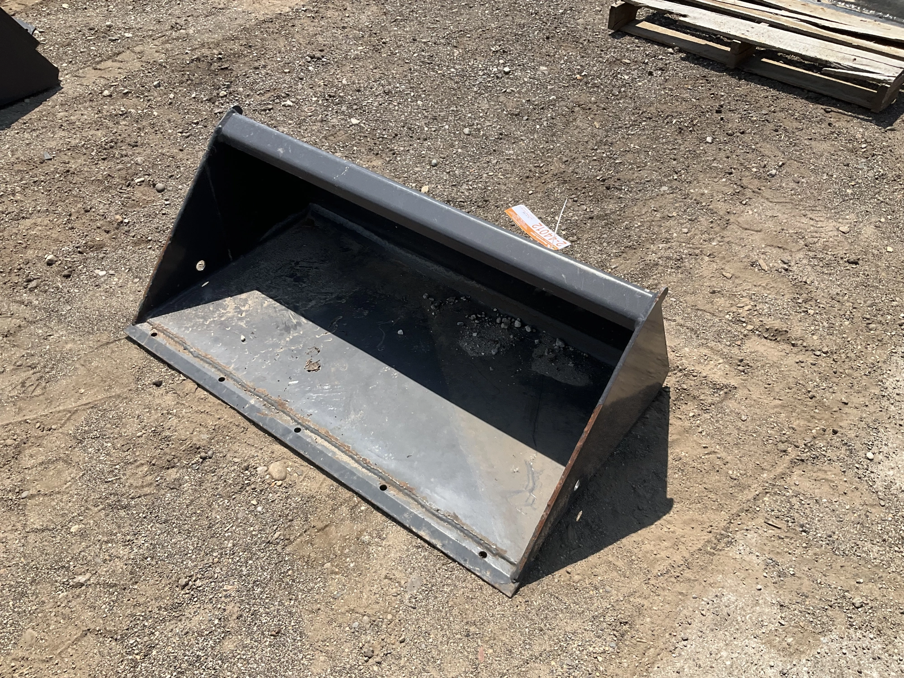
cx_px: 452
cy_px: 339
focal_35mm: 29
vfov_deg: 48.2
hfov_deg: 61.7
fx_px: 757
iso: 25
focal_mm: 3
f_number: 1.8
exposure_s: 1/1534
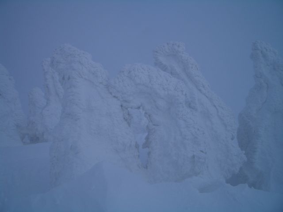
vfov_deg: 40.7
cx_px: 142
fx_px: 286
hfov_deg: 52.6
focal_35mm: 35
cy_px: 106
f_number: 4.3
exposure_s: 1/2000
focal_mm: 5.8
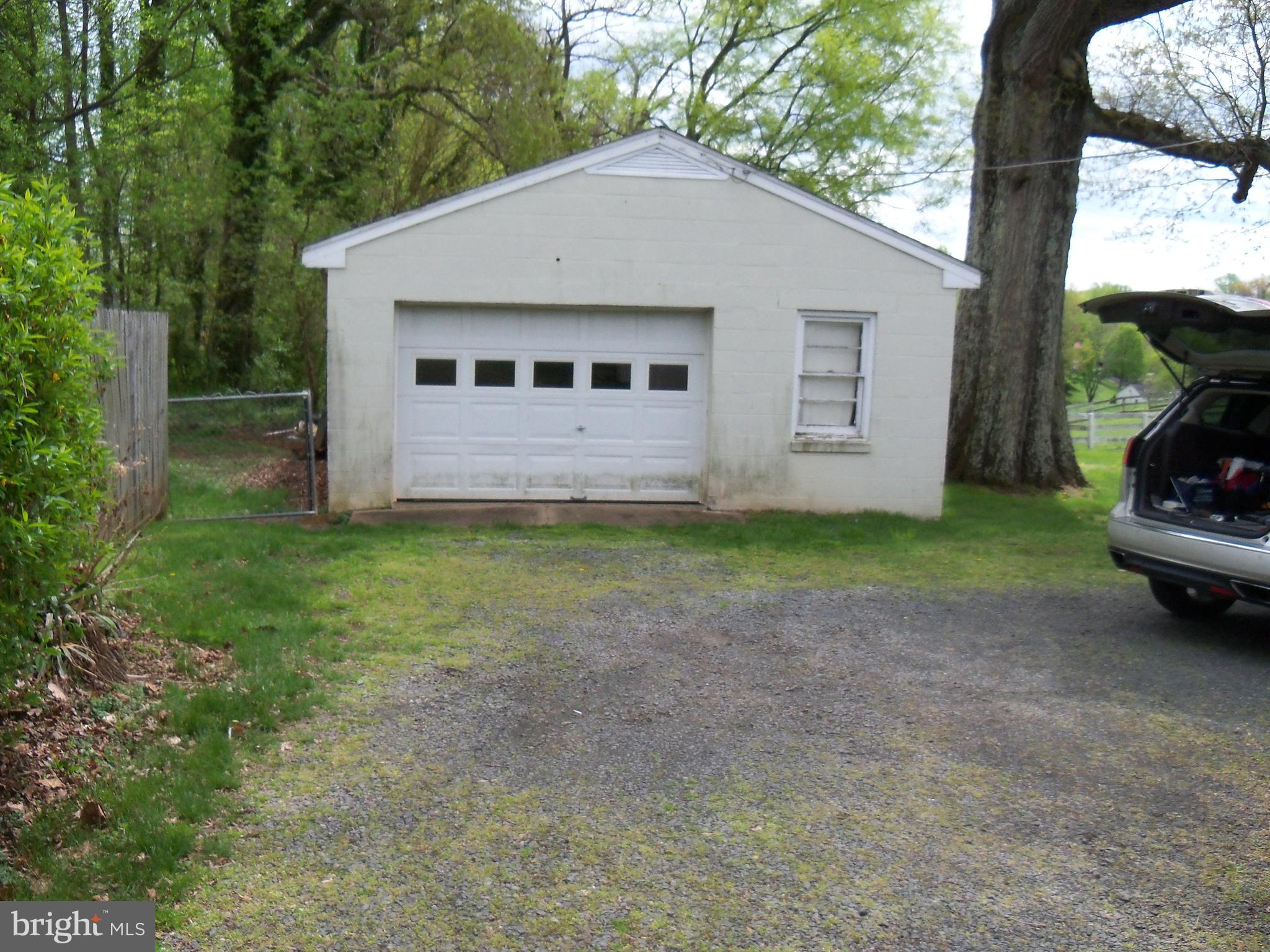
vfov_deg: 40.7
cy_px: 476
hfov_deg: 52.6
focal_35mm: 35
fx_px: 1284
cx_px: 635
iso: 200
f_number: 3.5
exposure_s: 1/1000
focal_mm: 6.2
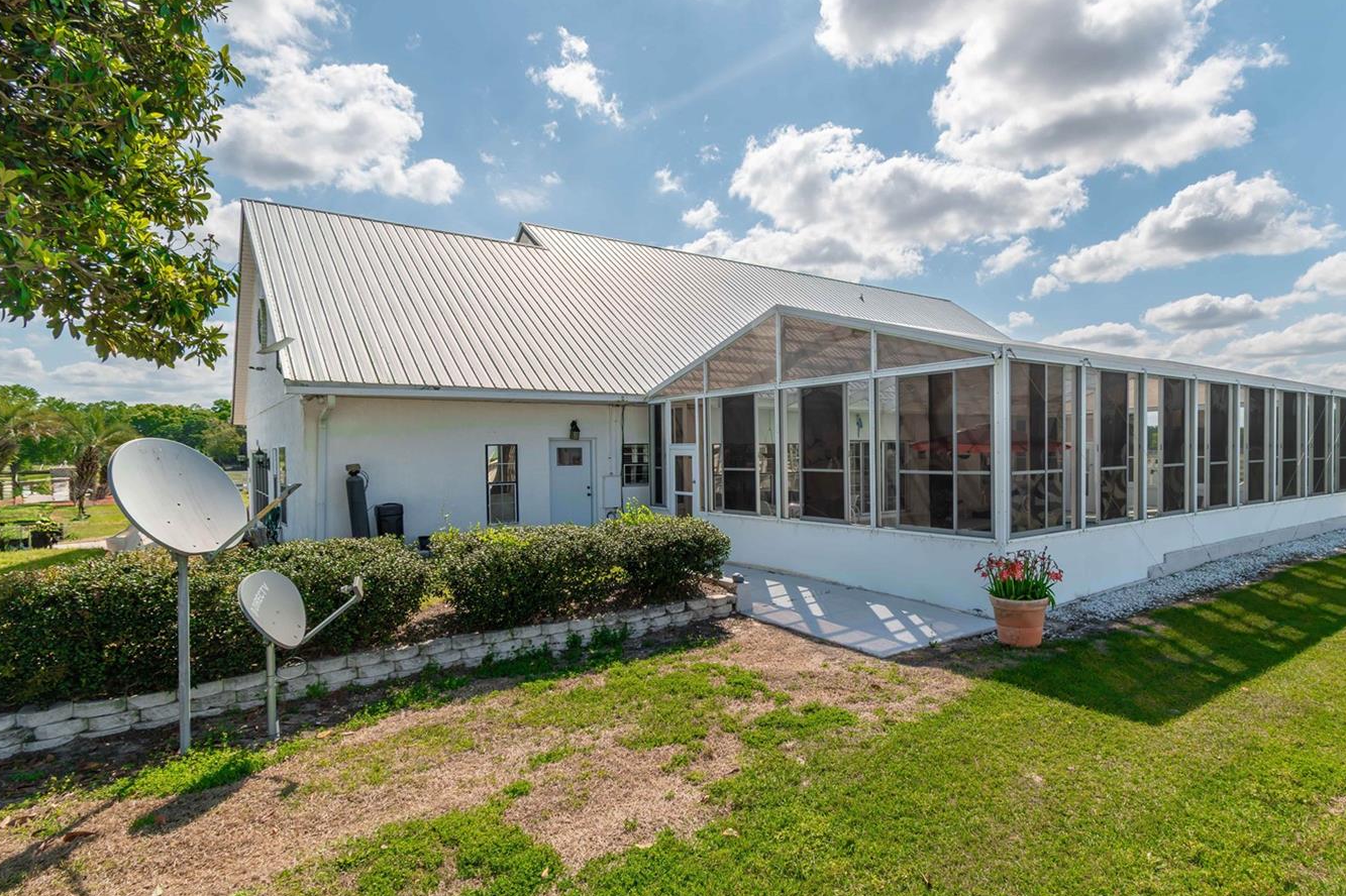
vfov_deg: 67.3
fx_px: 673
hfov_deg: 89.5
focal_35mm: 18
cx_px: 767
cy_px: 437
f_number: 9
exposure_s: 1/320
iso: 100
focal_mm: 10
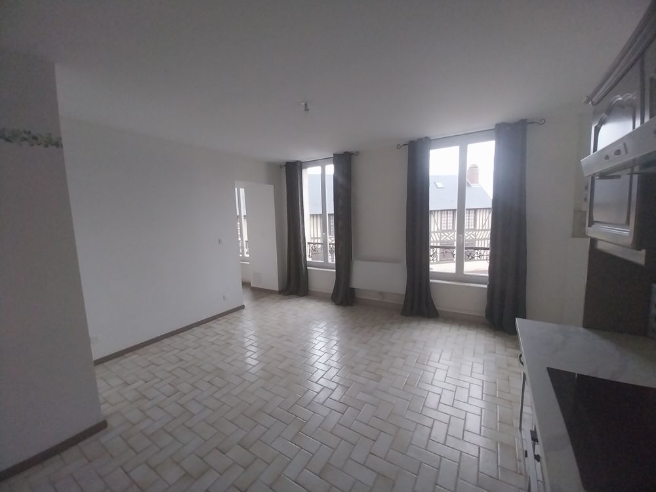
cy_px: 246
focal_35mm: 13
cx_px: 328
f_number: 2.2
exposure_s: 1/50.1
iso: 252
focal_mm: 1.13
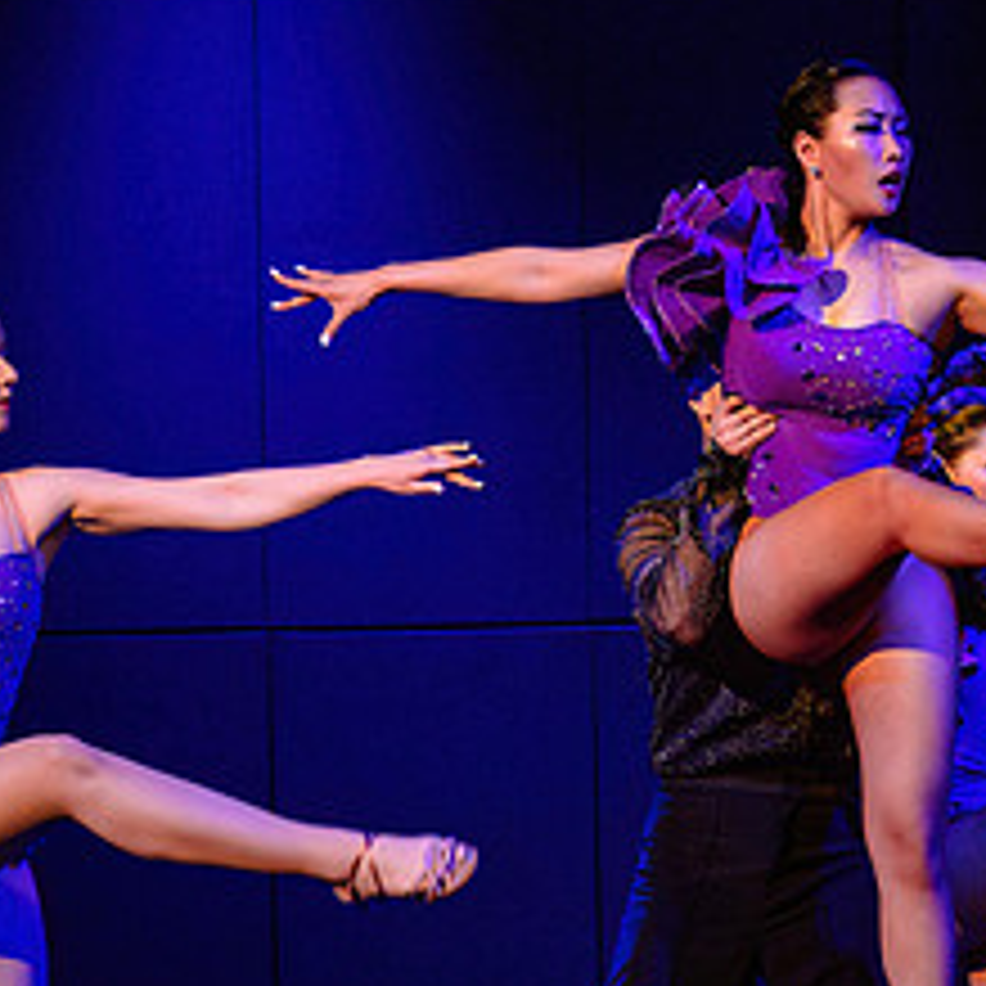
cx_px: 913
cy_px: 657
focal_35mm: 305
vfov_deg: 5.7
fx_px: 9829
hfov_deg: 5.7
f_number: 2.8
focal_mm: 116
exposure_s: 1/200
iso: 1600
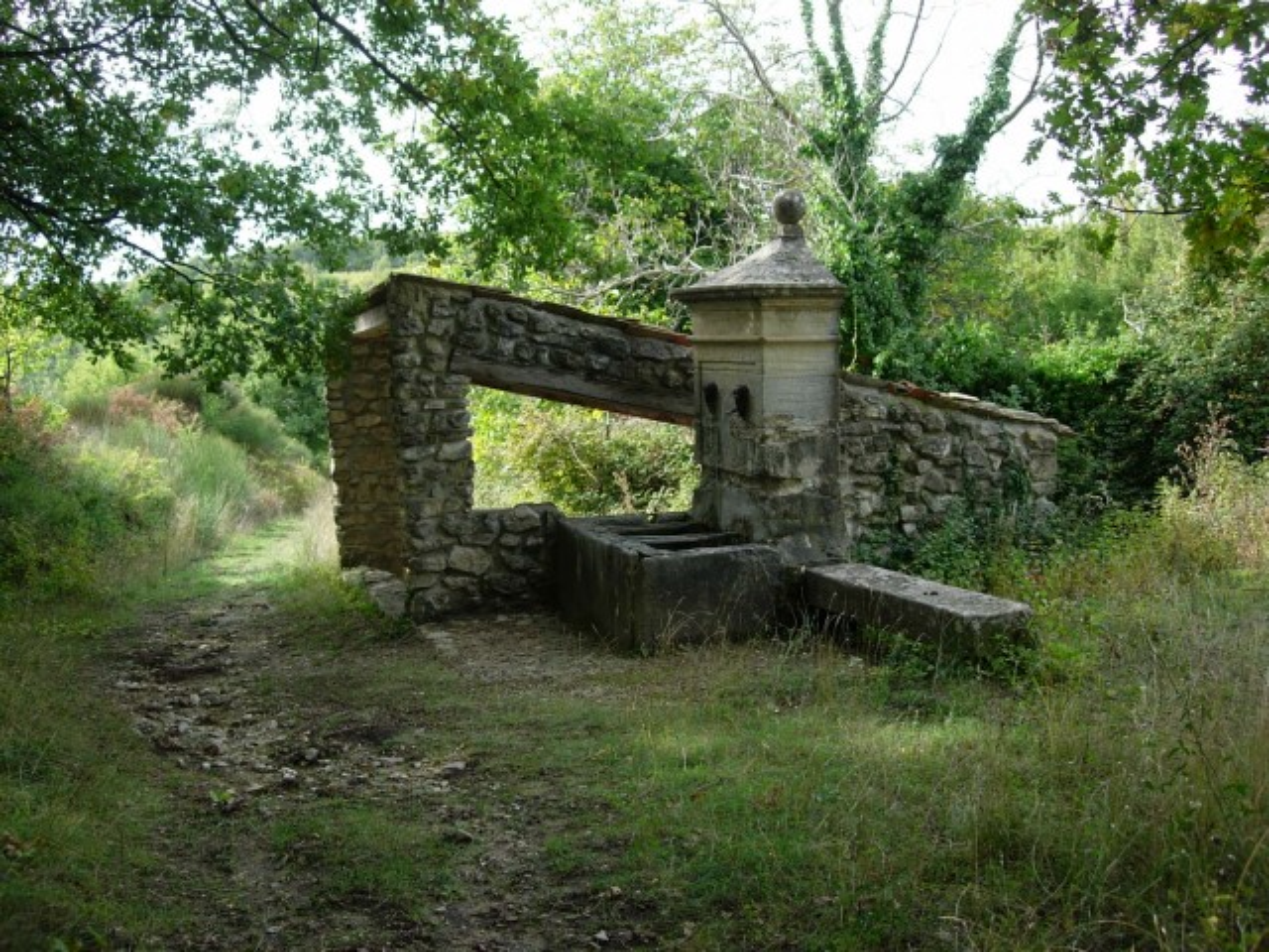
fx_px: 1393
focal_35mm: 38
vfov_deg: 37.7
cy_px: 476
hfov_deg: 49.0
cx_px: 634
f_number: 2.8
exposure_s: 1/304
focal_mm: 7.8
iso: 64
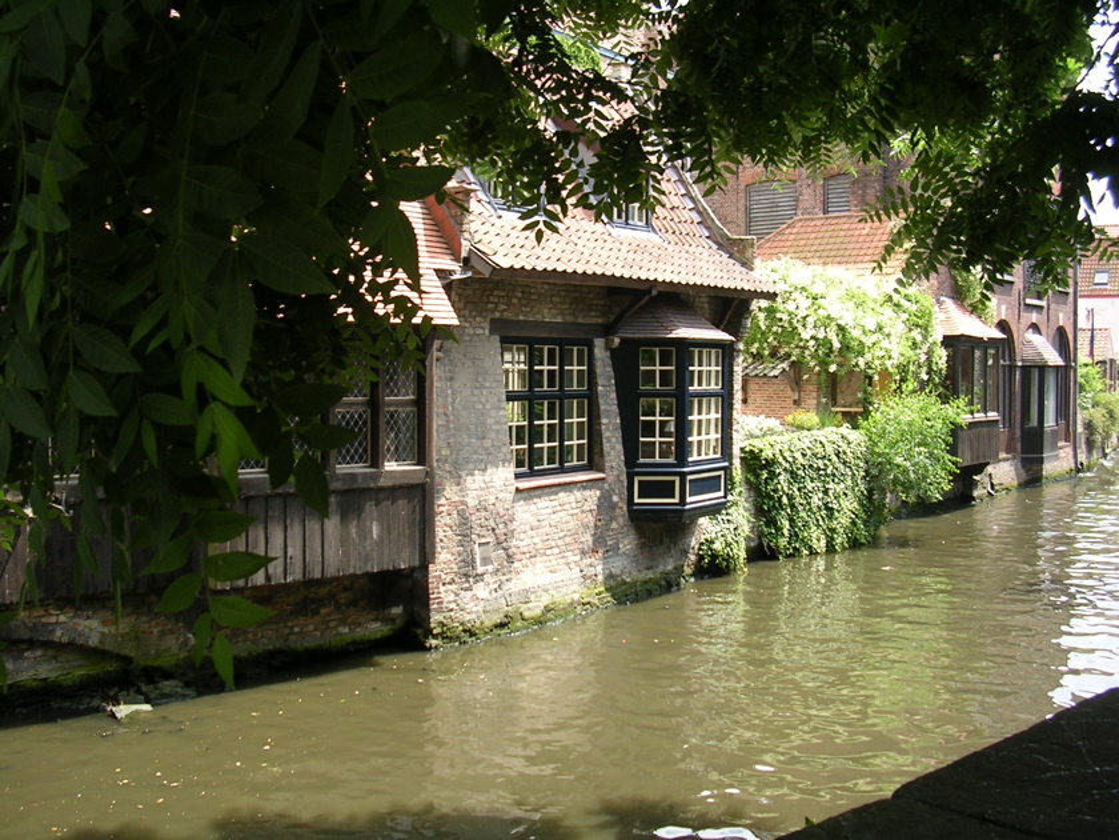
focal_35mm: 38
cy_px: 420
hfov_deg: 49.0
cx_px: 560
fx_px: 1228
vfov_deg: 37.7
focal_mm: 5.8
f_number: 2.8
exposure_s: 1/224
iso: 50
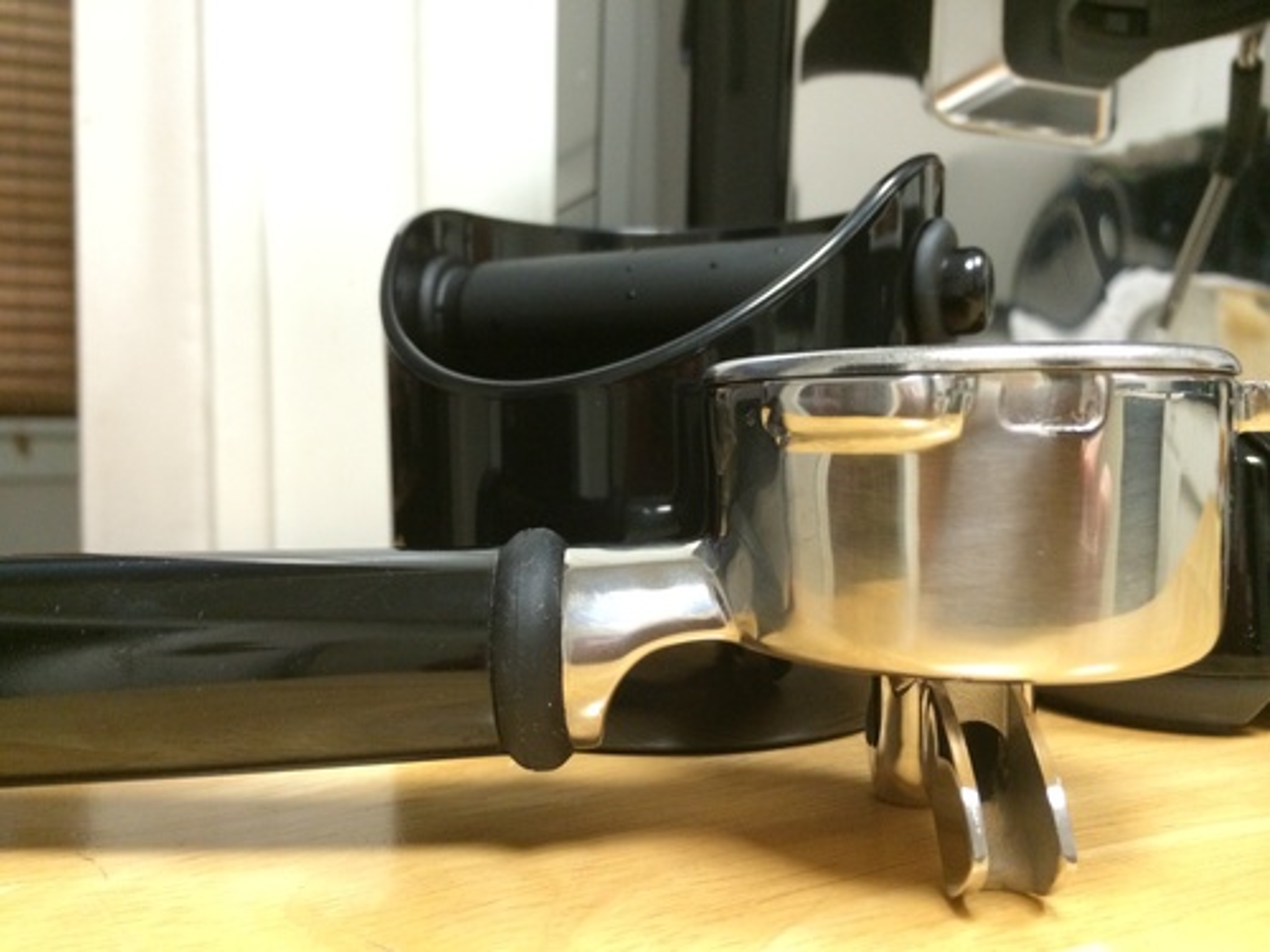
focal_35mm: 30
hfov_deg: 60.0
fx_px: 1101
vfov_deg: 46.8
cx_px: 635
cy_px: 476
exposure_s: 1/30
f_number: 2.2
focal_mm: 4.12
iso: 320
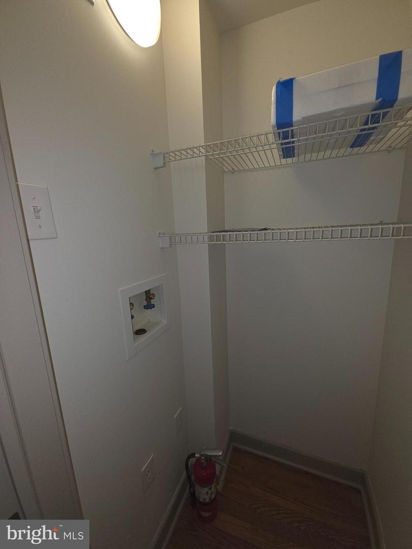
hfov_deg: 89.9
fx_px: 206
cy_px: 274
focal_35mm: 13
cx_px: 206
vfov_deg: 106.2
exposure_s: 1/30
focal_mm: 2.2
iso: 160
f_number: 1.9
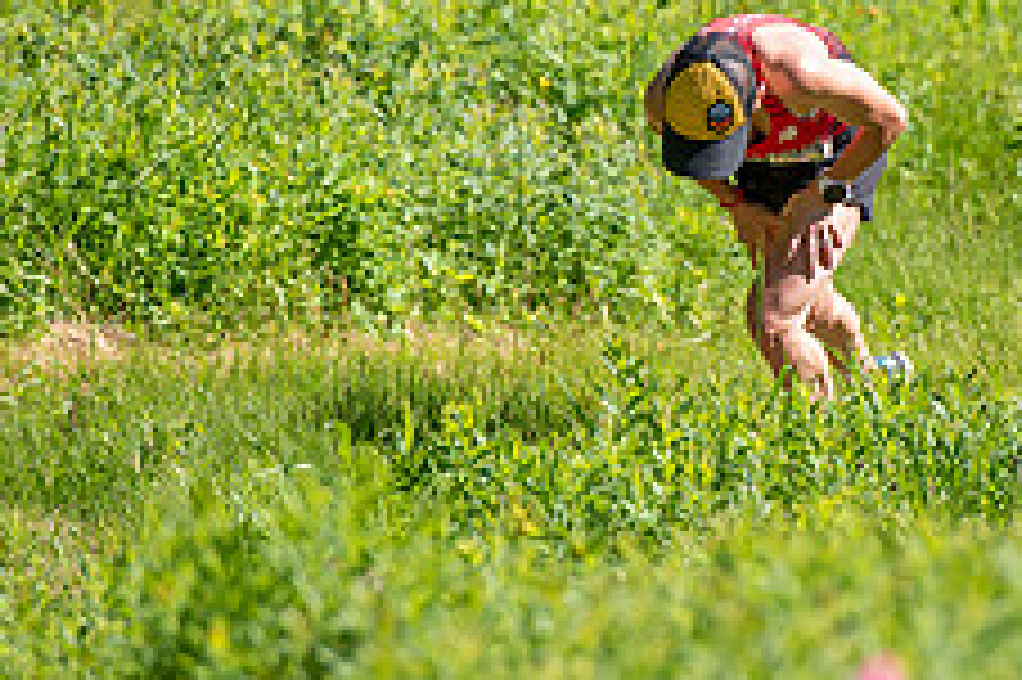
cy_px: 151
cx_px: 680
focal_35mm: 512
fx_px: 14524
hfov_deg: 4.0
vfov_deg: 2.7
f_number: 3.5
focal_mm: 200
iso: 100
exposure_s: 1/640
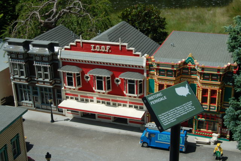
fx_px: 351
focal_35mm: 52
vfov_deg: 25.7
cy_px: 80
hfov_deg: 37.9
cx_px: 120
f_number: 8
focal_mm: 35
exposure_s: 1/250
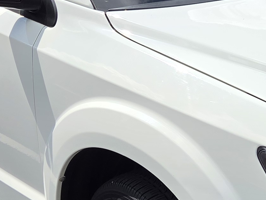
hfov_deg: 17.7
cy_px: 145
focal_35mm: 110
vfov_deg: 13.4
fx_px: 845
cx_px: 213
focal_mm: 5.4
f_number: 1.8
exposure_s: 1/7734
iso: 64
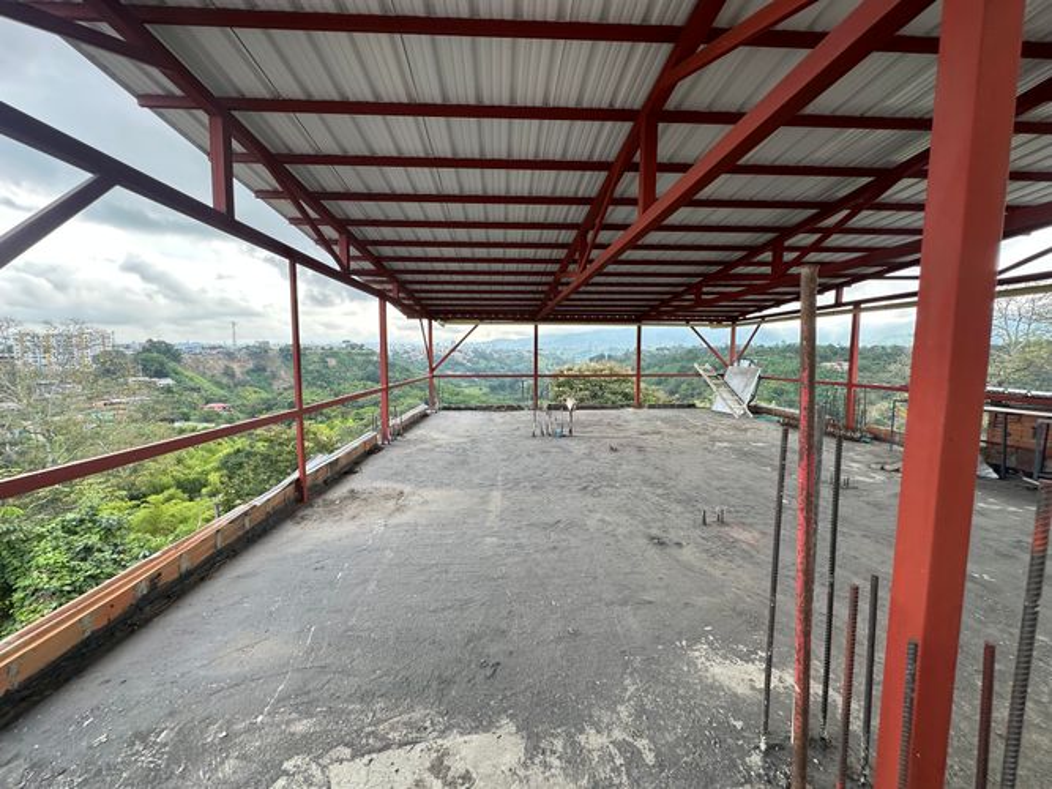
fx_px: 425
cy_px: 394
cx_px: 526
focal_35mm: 14
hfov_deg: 102.1
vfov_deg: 85.7
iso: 40
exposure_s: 1/192
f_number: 2.2
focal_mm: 2.22
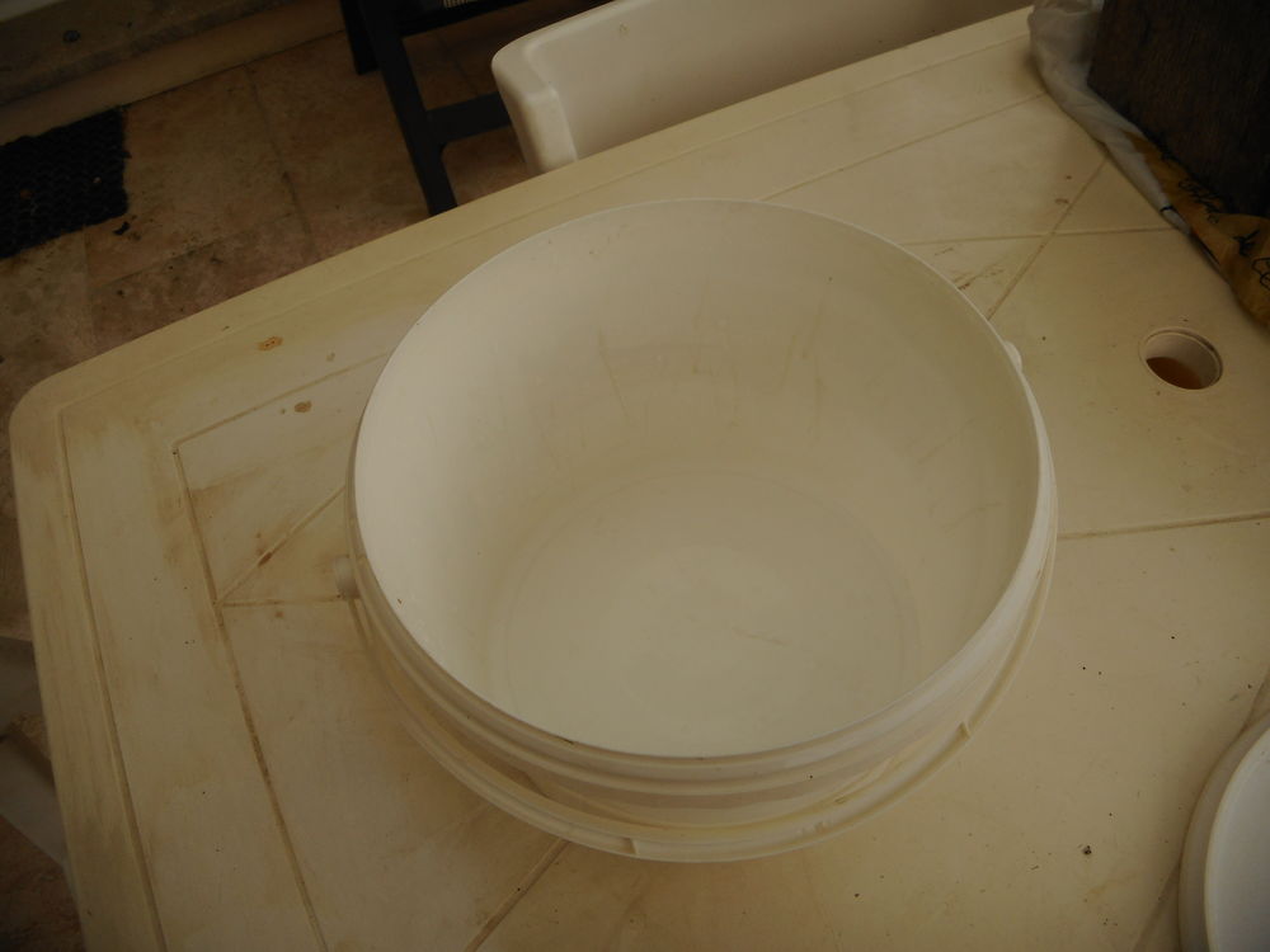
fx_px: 1247
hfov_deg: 54.0
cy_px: 476
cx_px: 635
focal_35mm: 34
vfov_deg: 41.8
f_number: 4.2
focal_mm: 6
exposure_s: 1/250
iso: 80
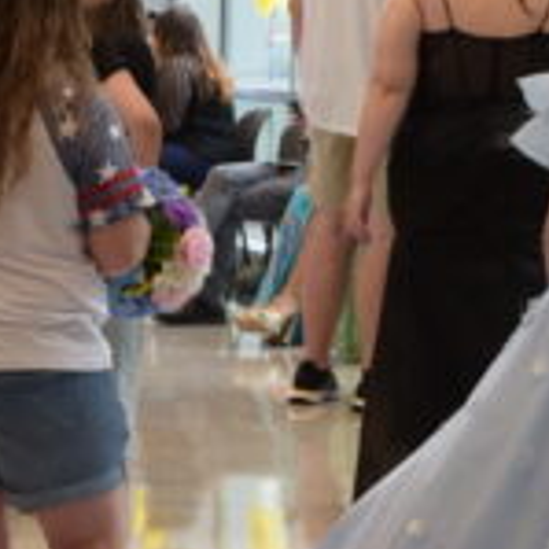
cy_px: 265
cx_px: -910
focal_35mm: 205
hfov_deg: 7.7
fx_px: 3678
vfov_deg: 8.5
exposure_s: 1/125
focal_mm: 45
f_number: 5
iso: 1000
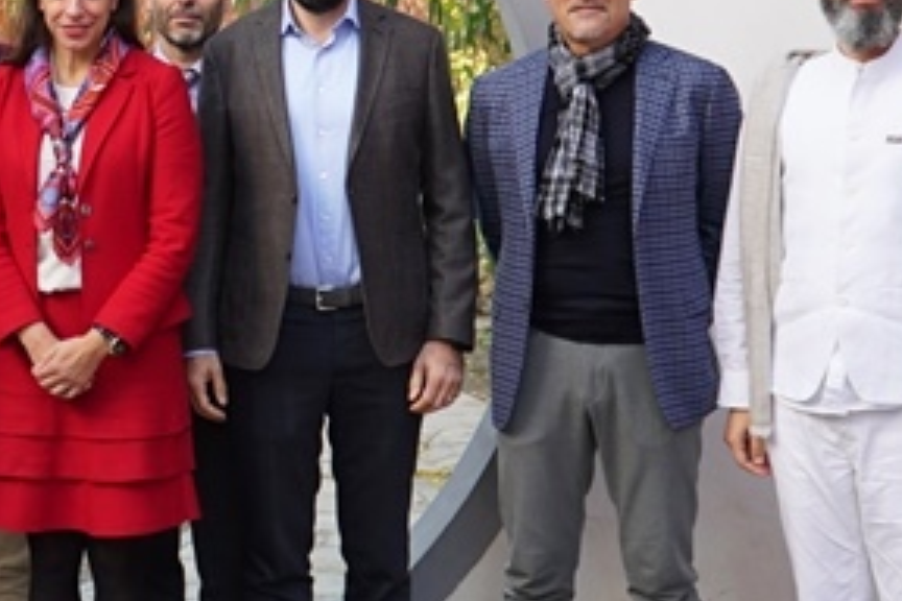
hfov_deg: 16.3
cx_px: -157
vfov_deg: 11.3
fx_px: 3031
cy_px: 88
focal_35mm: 121
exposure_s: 1/60
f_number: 4.5
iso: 100
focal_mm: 34
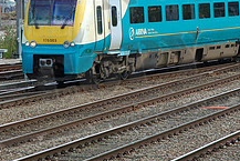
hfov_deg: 8.3
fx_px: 1654
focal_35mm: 248
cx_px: 111
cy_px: 23
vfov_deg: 5.5
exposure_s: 1/400
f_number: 5
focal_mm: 62
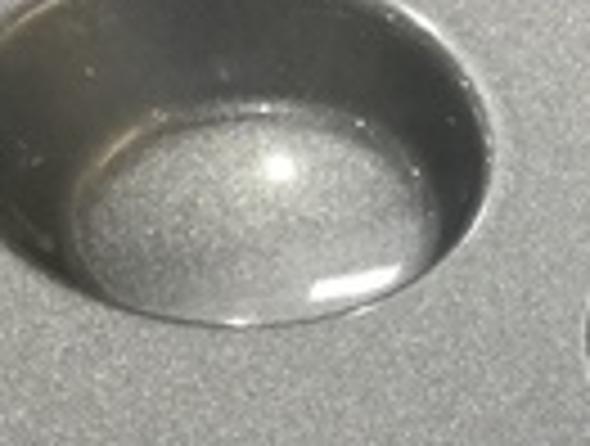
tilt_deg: -43.8
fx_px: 2581
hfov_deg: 12.5
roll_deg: +0.2
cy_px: 559
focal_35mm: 151
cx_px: 860
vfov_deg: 9.7
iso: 25
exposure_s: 1/30
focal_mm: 3.3
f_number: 2.4
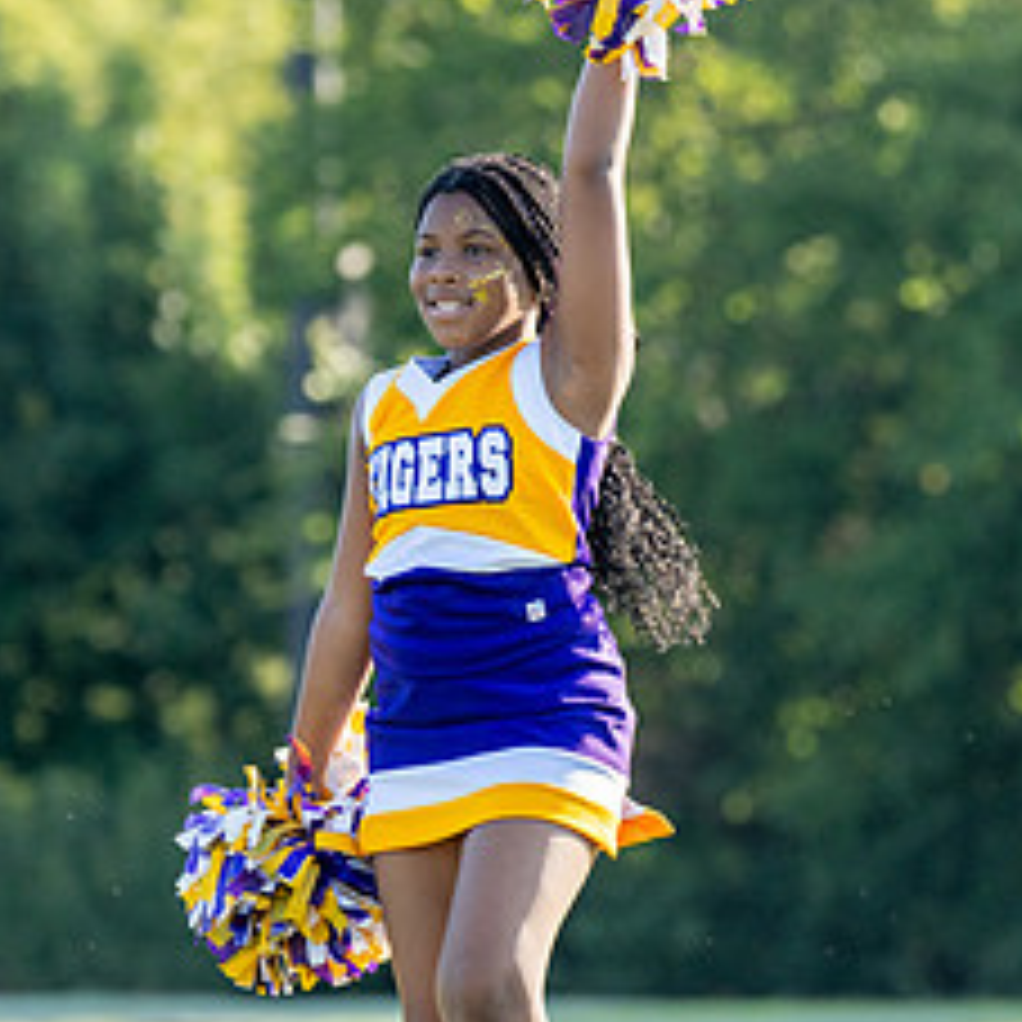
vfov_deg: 4.9
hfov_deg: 4.9
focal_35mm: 360
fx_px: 12025
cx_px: 518
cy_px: 659
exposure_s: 1/2000
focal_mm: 122
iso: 400
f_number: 2.8
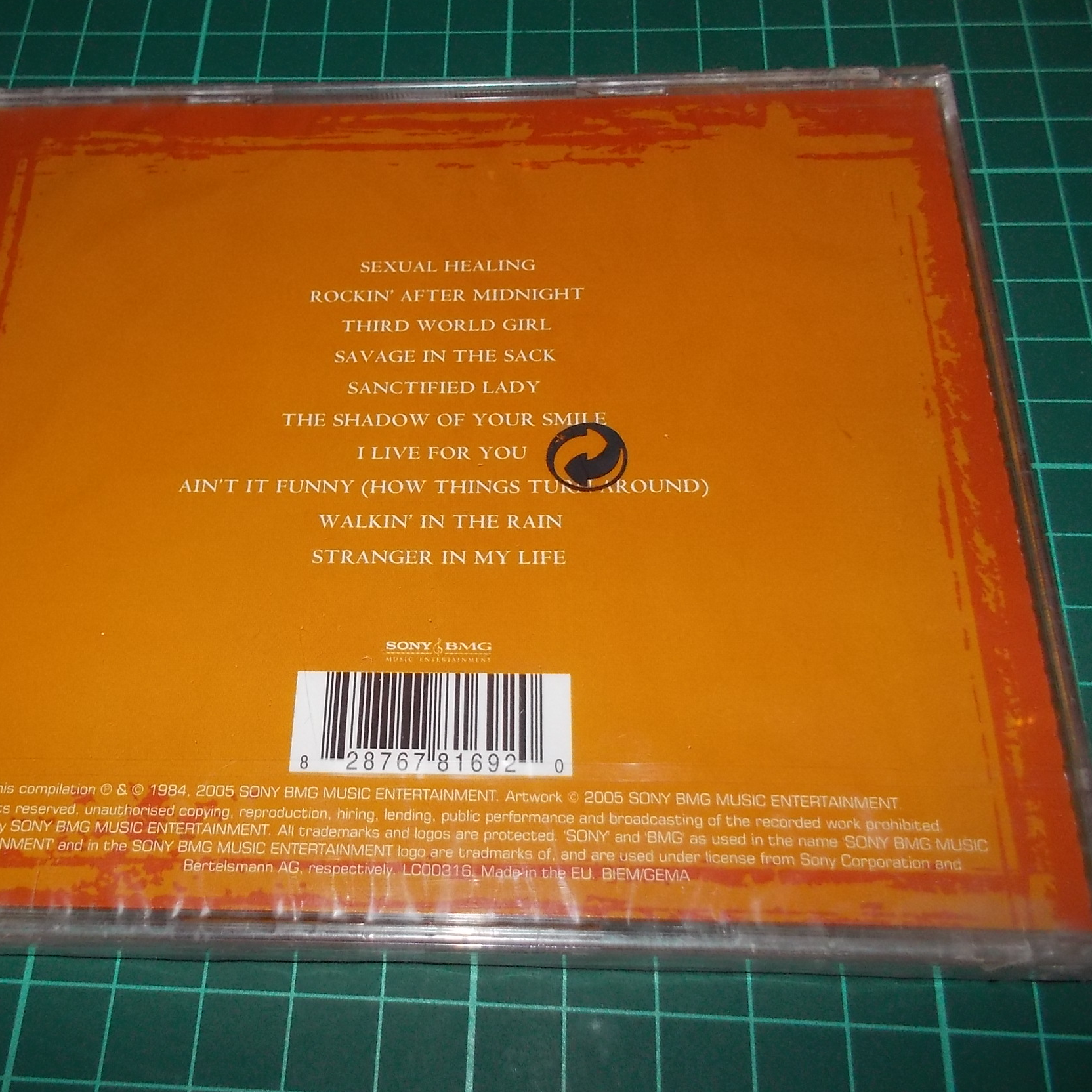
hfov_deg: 46.9
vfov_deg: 47.2
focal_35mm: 35
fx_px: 1249
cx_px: 429
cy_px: 540
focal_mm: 4.1
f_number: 3.3
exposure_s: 1/30
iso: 200
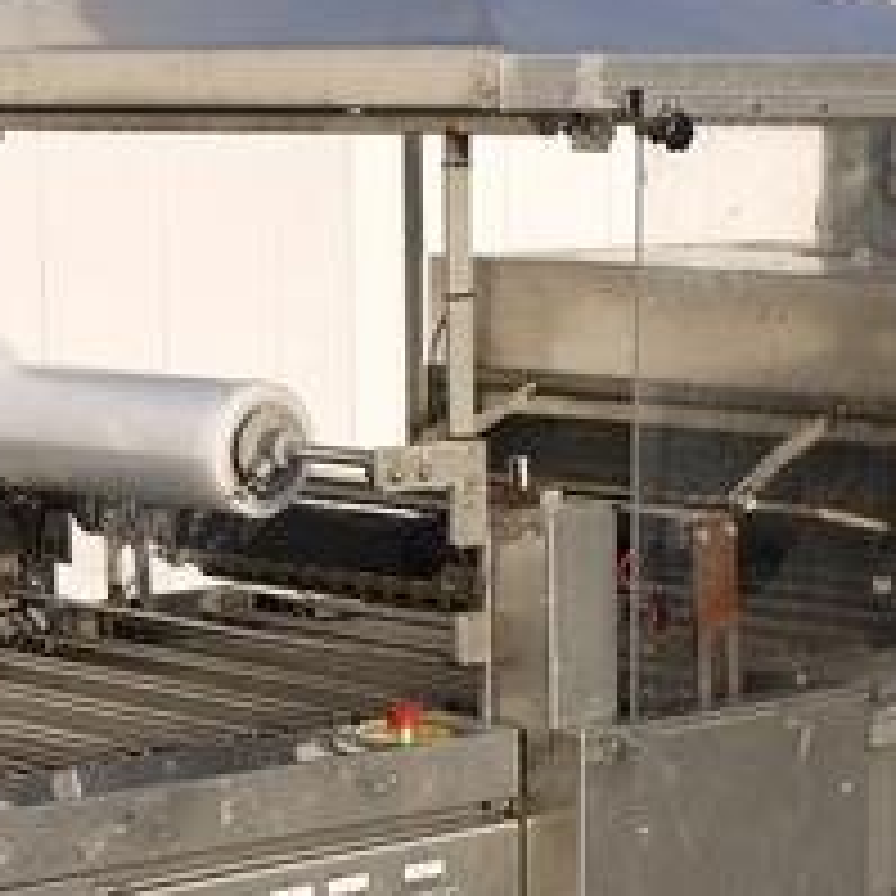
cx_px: 432
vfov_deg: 13.9
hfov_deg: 14.0
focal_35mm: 125
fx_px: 3661
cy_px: 765
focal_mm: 22
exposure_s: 1/250
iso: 100
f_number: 7.1
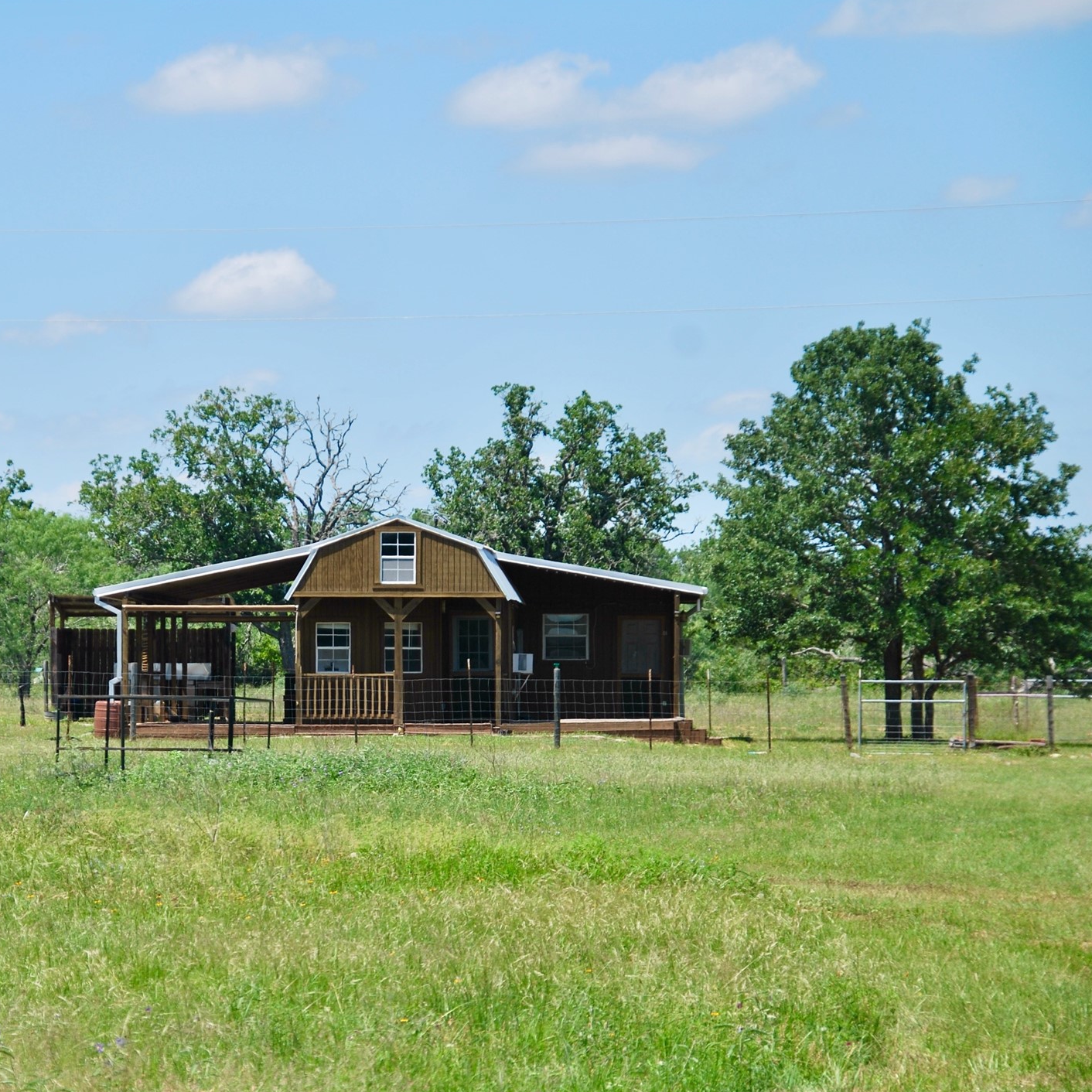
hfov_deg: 9.1
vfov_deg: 9.1
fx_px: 6853
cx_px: 299
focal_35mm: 192
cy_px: 555
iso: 110
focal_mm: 98
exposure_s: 1/500
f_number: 5.6
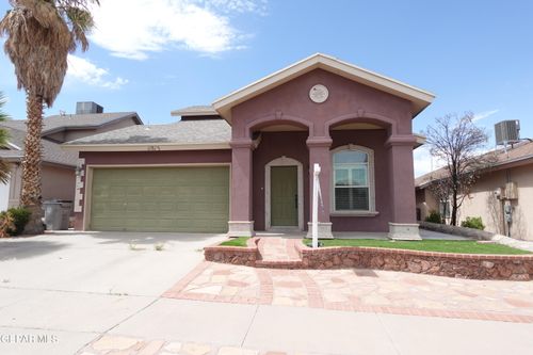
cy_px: 178
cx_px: 266
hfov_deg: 84.0
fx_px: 296
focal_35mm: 20
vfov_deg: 61.9
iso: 125
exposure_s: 1/2000
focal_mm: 7.6
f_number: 2
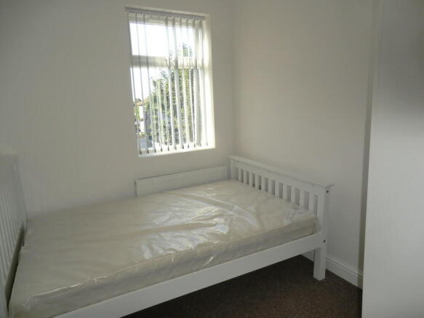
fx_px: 294
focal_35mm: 24
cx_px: 212
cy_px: 159
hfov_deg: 71.6
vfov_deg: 56.8
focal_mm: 4.3
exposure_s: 1/100
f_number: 3.2
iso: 64
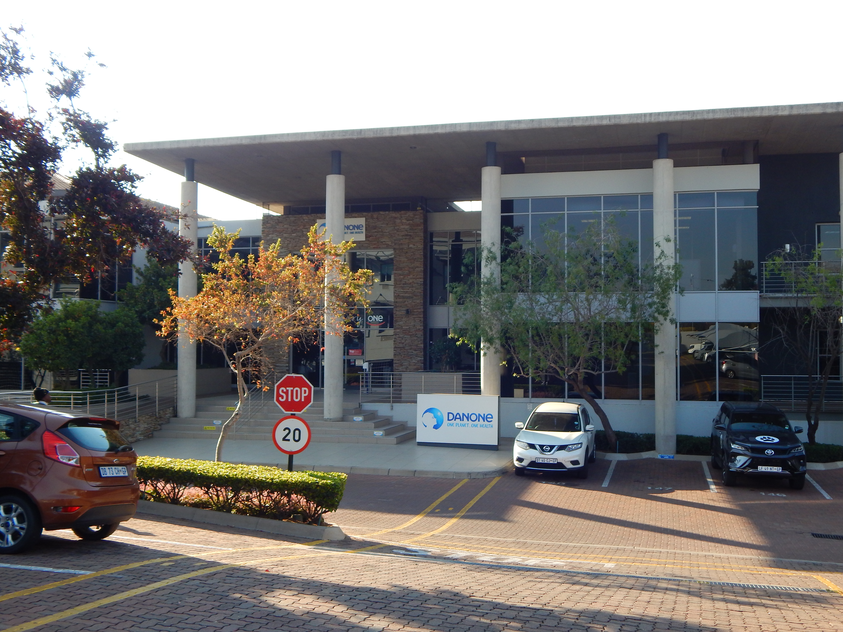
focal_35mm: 38
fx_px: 925
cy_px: 316
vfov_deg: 37.7
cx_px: 422
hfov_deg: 49.0
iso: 125
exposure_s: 1/400
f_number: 3.4
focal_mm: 6.8
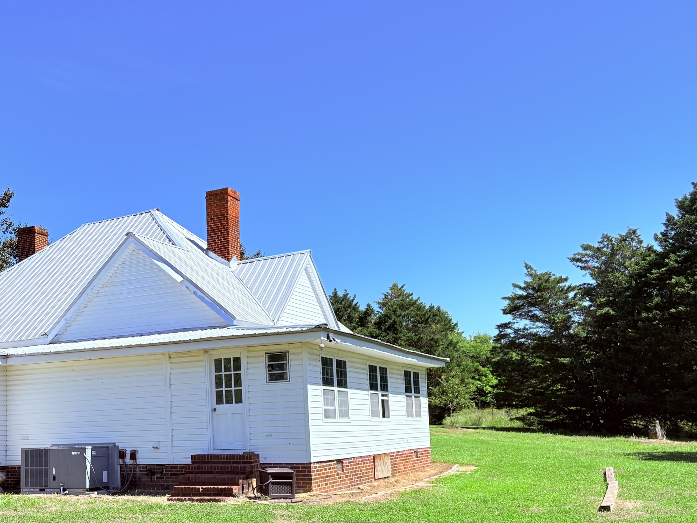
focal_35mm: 42
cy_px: 350
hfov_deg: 43.1
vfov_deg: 34.0
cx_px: 160
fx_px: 846
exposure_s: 1/2747
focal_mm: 5.96
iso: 50
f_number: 1.6
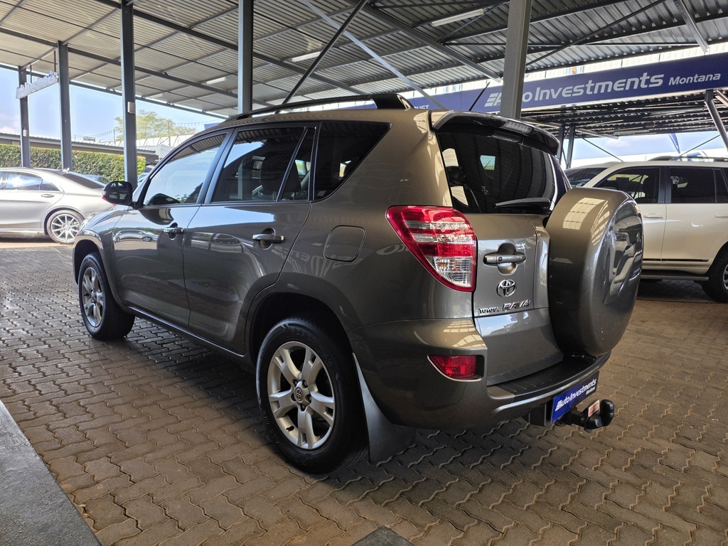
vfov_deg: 58.9
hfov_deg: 73.9
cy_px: 273
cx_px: 364
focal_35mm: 23
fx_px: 484
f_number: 1.7
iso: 50
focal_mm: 6.25
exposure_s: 1/359
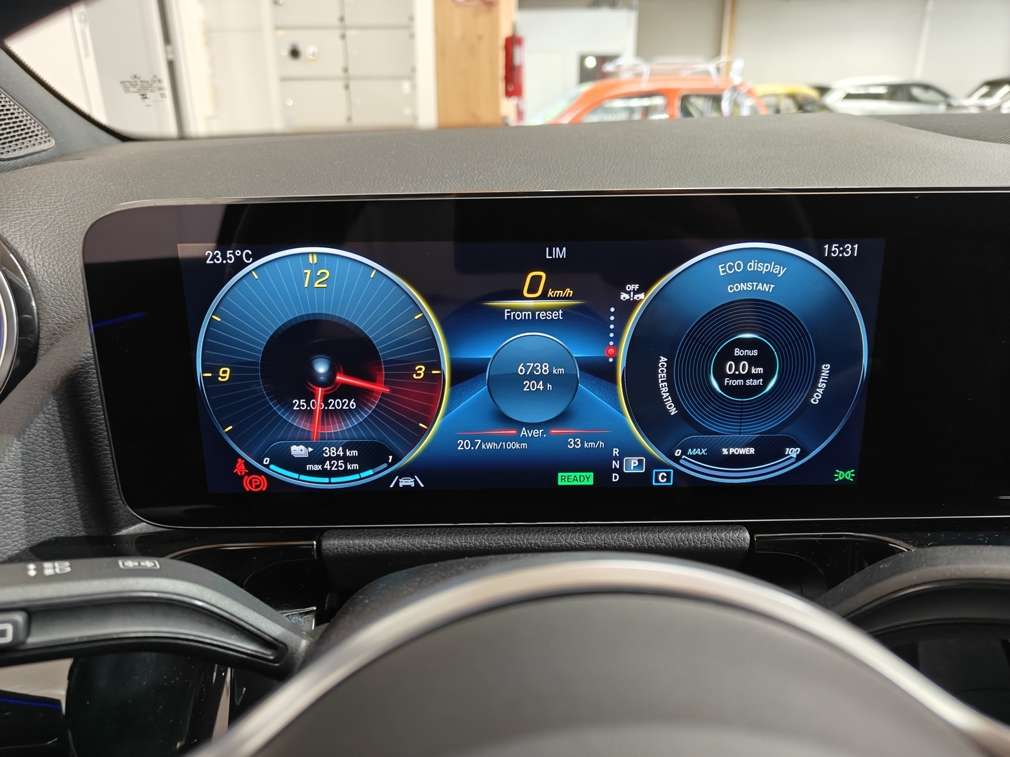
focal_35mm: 24
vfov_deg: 56.8
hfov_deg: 71.6
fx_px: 700
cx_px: 505
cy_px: 378
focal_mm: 5.59
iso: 160
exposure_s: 1/33
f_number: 1.8
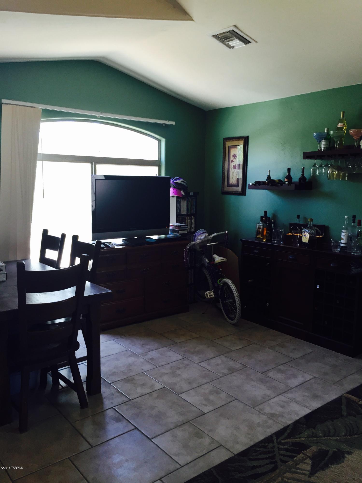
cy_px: 242
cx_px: 181
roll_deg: -0.3
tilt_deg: -9.7
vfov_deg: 61.7
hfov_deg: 48.2
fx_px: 404
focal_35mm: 29
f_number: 2.2
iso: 32
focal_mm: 4.15
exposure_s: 1/30
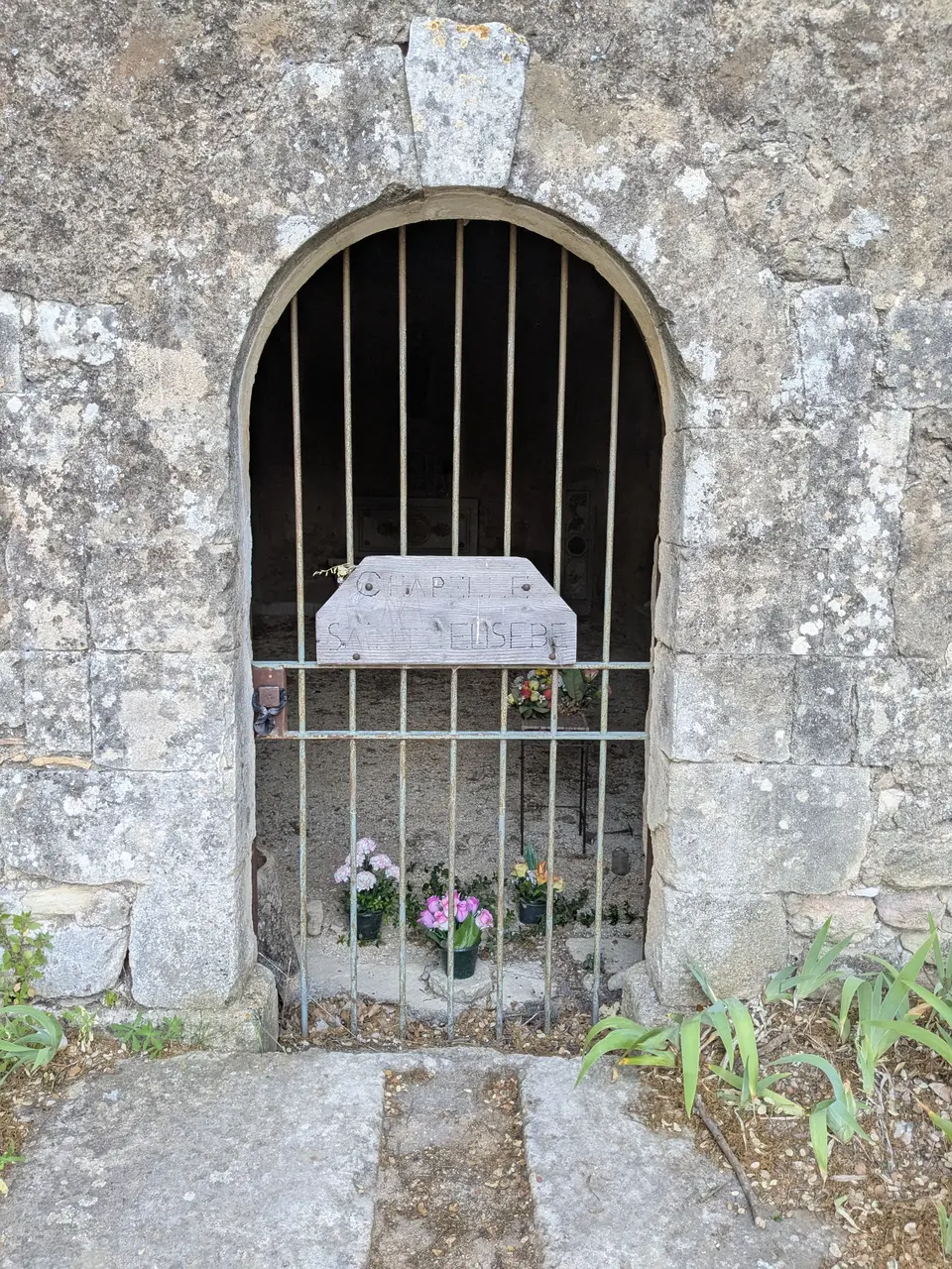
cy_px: 634
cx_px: 476
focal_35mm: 27
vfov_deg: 65.3
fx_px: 990
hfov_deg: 51.4
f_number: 1.73
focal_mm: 4.38
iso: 170
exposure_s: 1/99.9
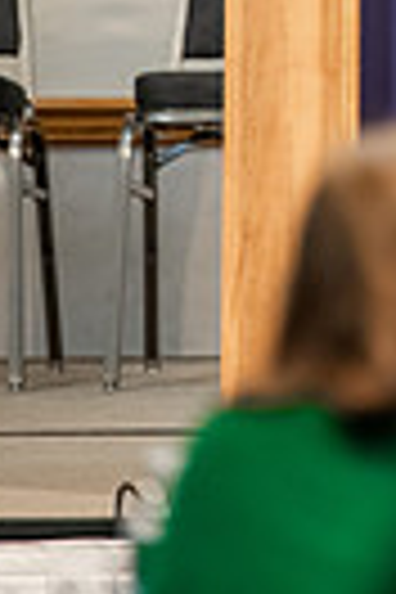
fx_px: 11219
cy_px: -396
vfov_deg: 3.0
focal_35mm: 680
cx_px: 608
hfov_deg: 2.0
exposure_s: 1/200
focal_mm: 200
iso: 2000
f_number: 3.2
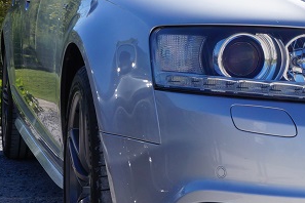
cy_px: 77
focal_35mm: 100
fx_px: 847
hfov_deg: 18.7
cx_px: 419
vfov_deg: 13.7
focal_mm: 22
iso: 100
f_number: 16
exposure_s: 1/100
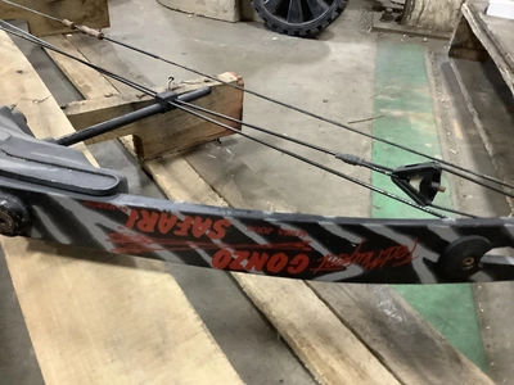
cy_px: 192
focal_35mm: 31
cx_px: 257
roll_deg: -2.8
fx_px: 460
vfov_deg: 45.4
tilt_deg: -35.6
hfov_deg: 58.4
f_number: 2.4
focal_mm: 3.3
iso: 400
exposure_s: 1/30
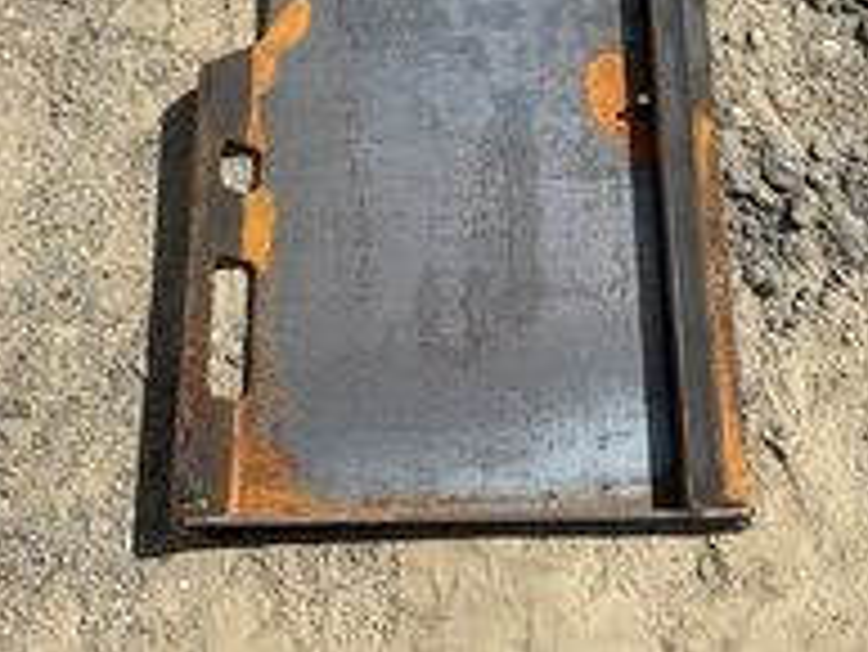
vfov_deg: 23.3
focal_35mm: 60
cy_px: -18
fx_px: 1505
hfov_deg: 32.1
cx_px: 490
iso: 25
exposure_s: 1/3322
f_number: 1.8
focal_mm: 3
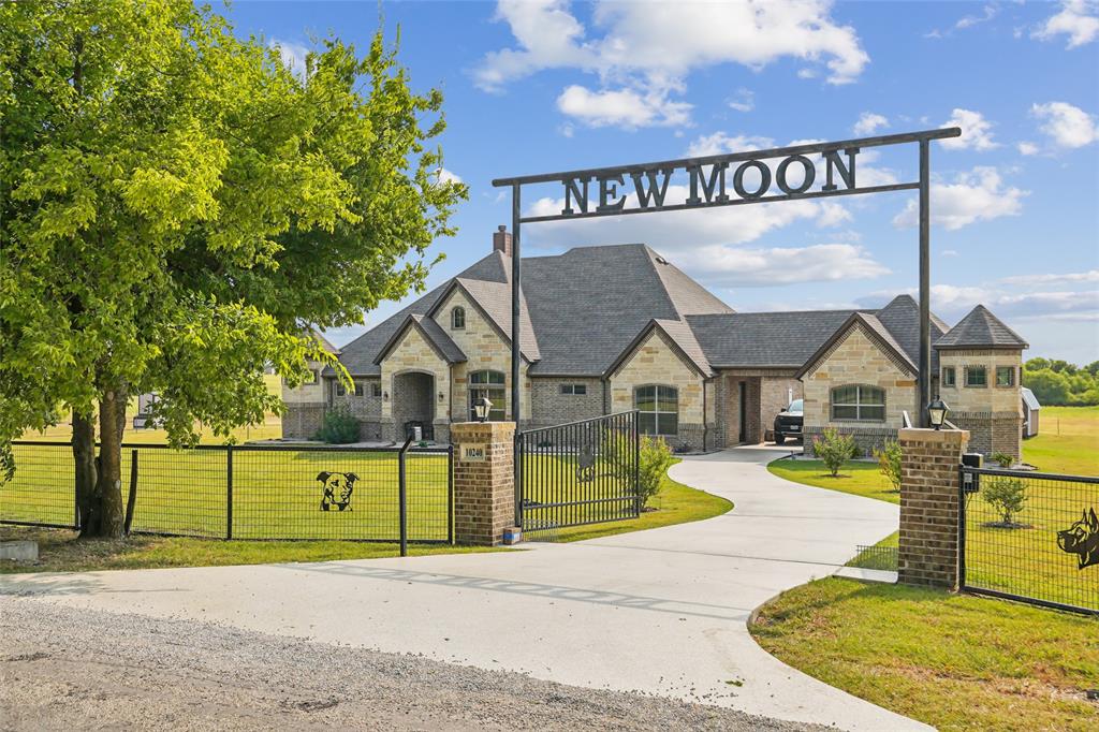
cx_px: 550
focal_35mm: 36
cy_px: 366
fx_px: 1099
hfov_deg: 53.1
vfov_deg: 36.8
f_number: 6.7
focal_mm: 24
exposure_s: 1/500
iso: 100
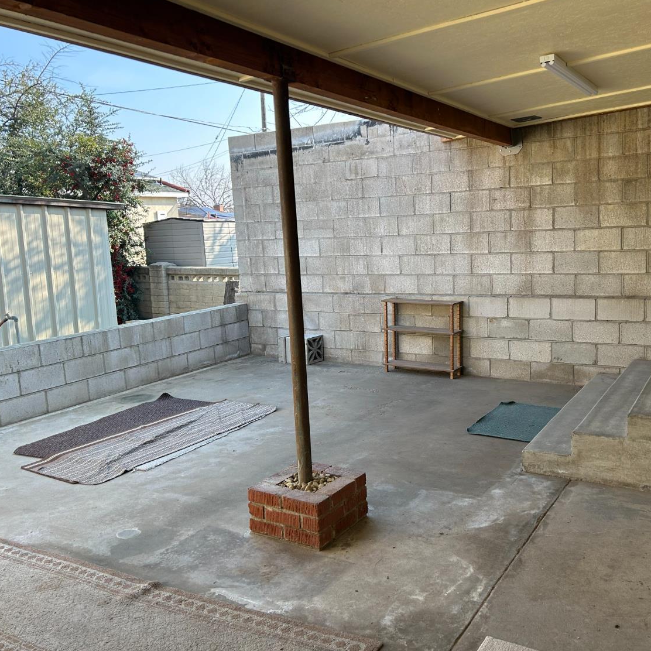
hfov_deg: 52.2
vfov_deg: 52.5
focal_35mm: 31
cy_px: 325
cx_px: 386
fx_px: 660
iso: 50
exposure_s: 1/621
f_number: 1.5
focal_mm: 5.7
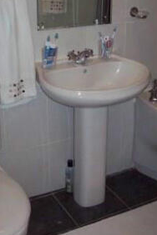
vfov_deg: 34.1
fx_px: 379
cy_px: 74
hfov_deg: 23.4
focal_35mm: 58
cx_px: 69
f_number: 2.7
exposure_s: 1/64
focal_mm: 6
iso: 200
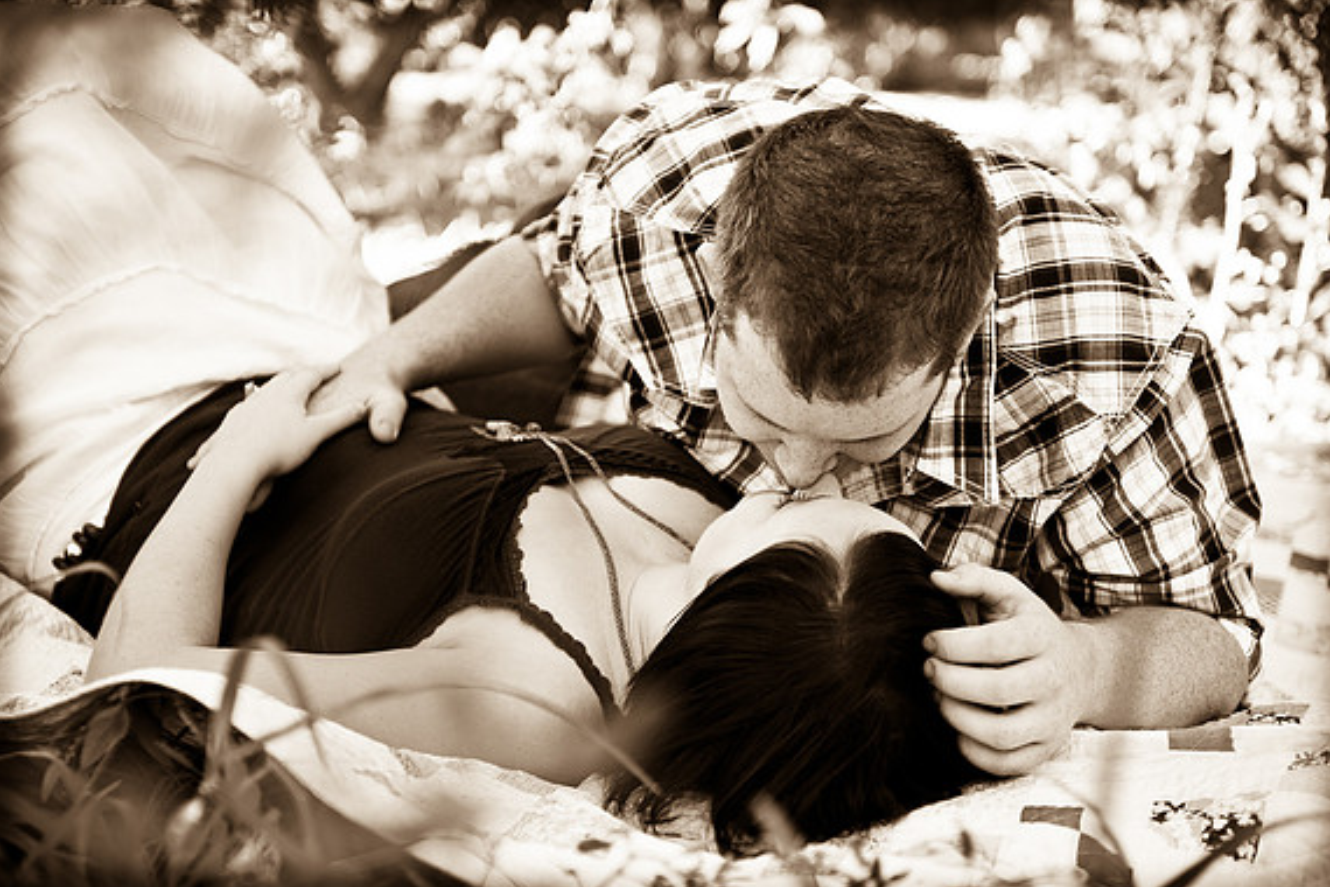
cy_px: 448
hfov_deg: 32.9
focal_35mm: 61
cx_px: 667
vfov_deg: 22.3
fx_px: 2253
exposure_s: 1/160
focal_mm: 60
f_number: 2.8
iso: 200
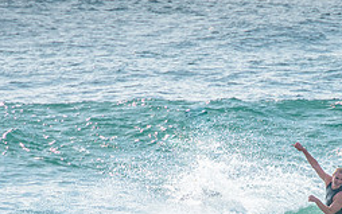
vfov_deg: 1.2
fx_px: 10658
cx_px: 315
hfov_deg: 1.8
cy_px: 229
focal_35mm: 1143
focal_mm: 400
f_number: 8
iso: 200
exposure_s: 1/1600
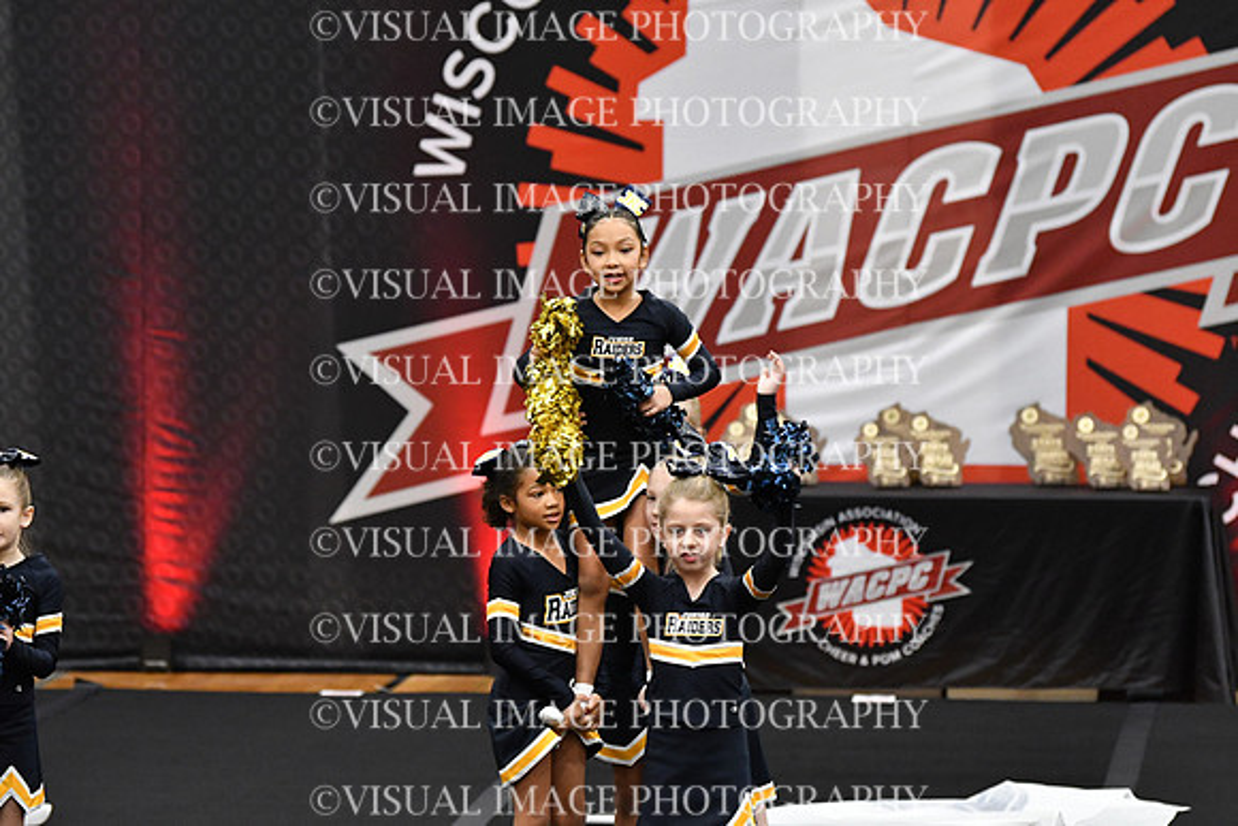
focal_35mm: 202
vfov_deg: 6.8
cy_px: 413
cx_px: 619
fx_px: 6948
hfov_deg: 10.2
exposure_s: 1/800
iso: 5000
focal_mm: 135
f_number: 2.8
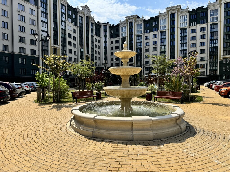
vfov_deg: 56.8
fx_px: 159
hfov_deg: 71.6
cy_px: 86
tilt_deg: -1.3
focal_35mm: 24
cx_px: 115
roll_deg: +0.4
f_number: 1.78
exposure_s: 1/4608
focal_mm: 6.76
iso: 80
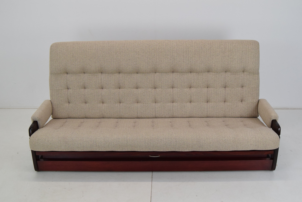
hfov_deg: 49.5
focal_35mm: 39
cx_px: 151
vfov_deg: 34.3
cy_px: 101
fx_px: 327
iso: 1600
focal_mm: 26
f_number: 8
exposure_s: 1/250
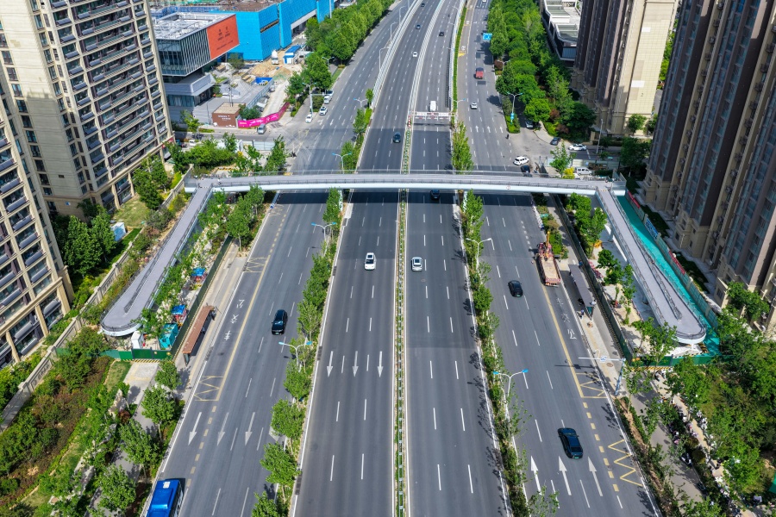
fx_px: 604
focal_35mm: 28
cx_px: 388
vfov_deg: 46.4
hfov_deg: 65.5
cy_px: 258
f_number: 2.8
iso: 125
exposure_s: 1/1000
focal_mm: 14.45
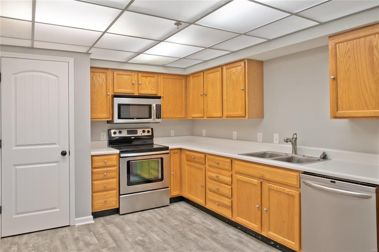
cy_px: 126
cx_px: 190
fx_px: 253
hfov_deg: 73.8
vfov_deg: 53.1
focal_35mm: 24
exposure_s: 1/4
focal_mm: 24
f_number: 11
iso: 100
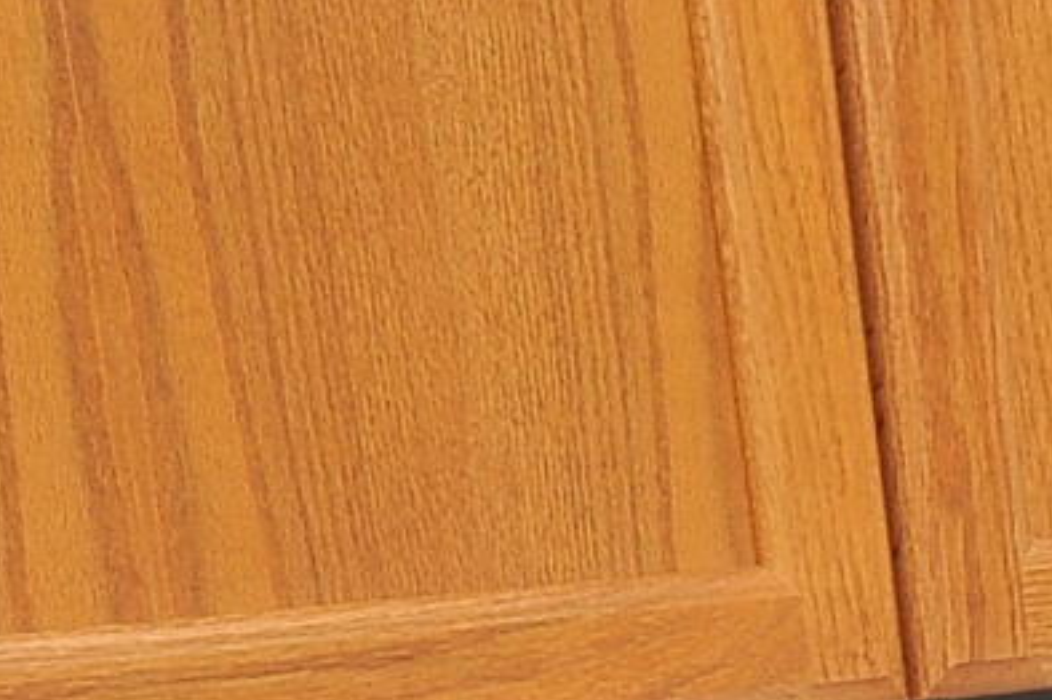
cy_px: 1421
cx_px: 2411
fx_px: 4000
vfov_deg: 9.3
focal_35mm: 137
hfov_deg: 12.3
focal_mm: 18
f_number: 14
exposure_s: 1/40
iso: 1000
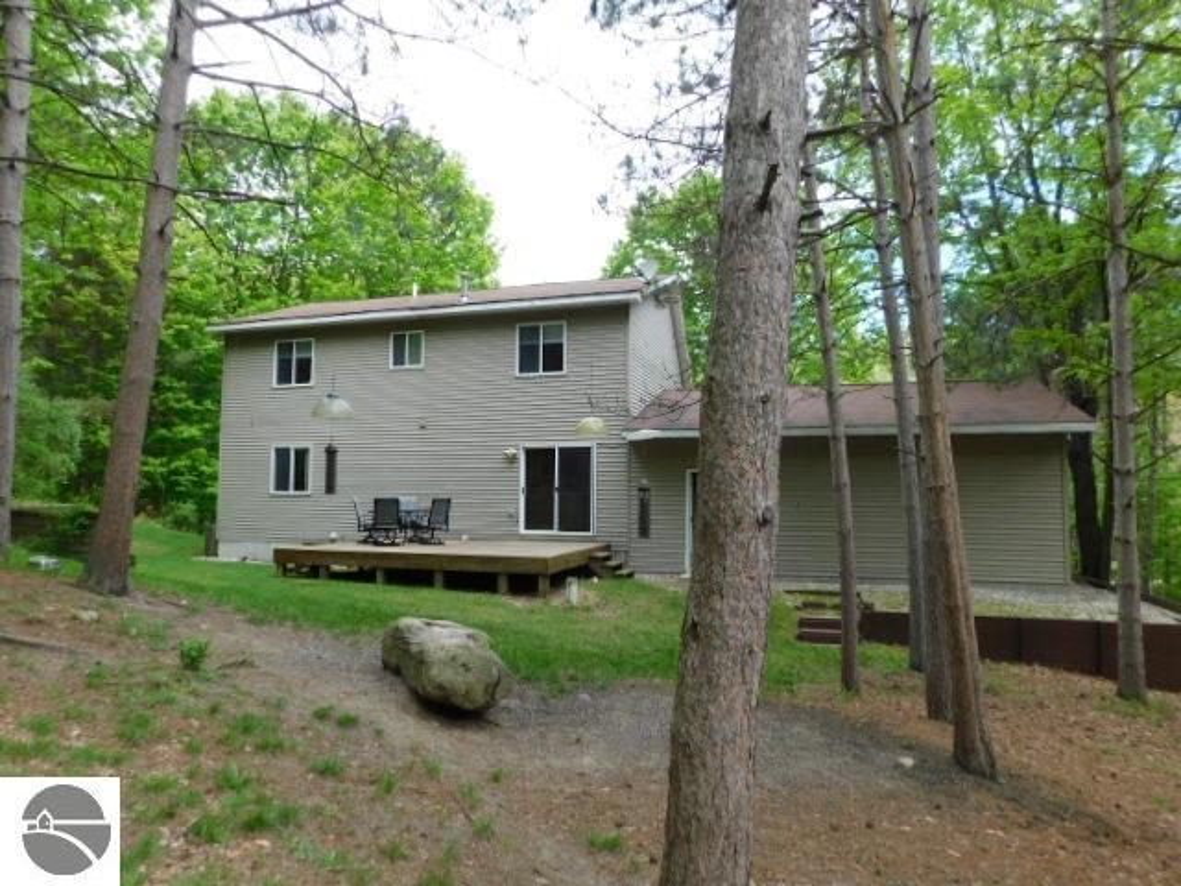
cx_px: 590
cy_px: 443
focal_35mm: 23
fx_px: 785
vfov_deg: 58.9
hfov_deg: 73.9
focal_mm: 4
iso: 125
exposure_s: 1/400
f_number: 3
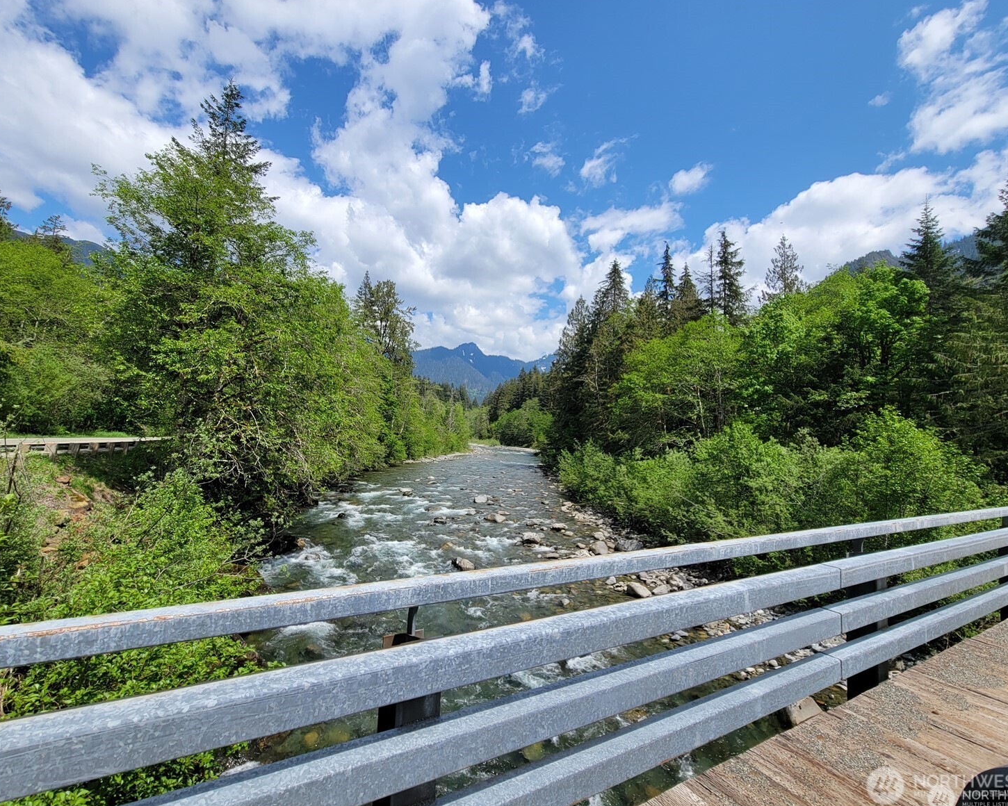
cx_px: 491
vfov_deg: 88.0
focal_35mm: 14
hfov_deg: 100.7
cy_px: 397
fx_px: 418
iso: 50
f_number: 2.2
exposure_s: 1/1894
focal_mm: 2.2
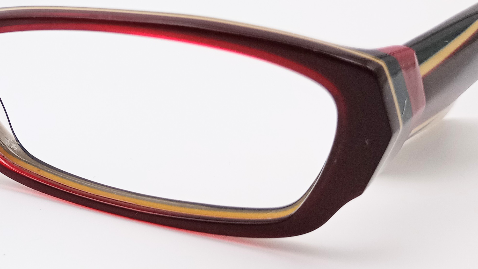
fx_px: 799
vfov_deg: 19.0
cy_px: 83
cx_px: -3
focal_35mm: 63
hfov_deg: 30.8
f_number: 1.8
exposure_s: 1/133
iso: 102
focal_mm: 4.27
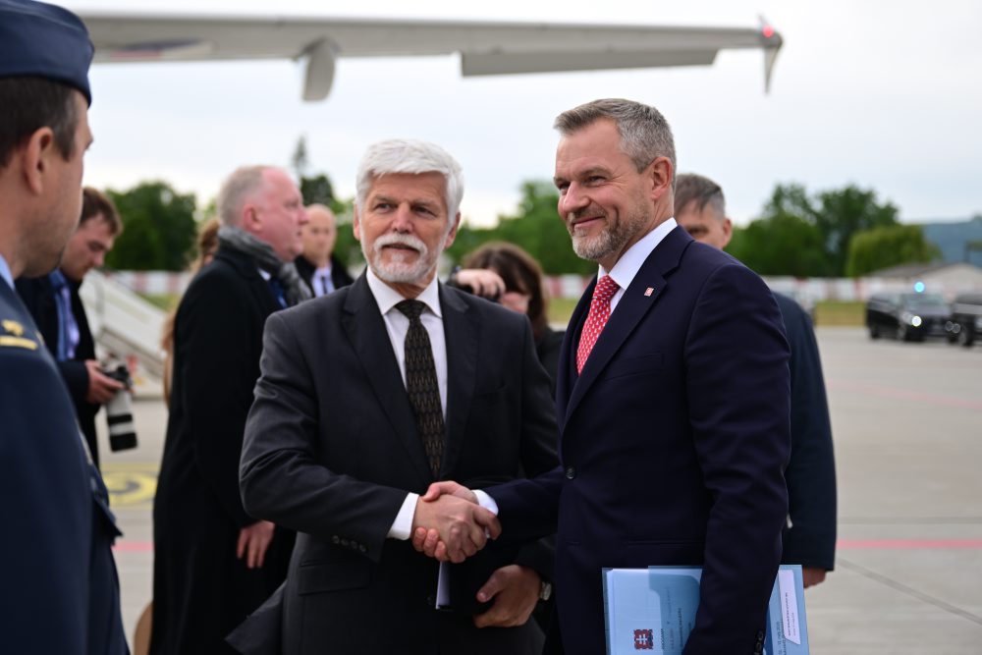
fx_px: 1282
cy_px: 328
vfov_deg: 28.7
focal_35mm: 47
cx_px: 491
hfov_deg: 41.9
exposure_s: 1/500
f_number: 2.8
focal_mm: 47
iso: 125
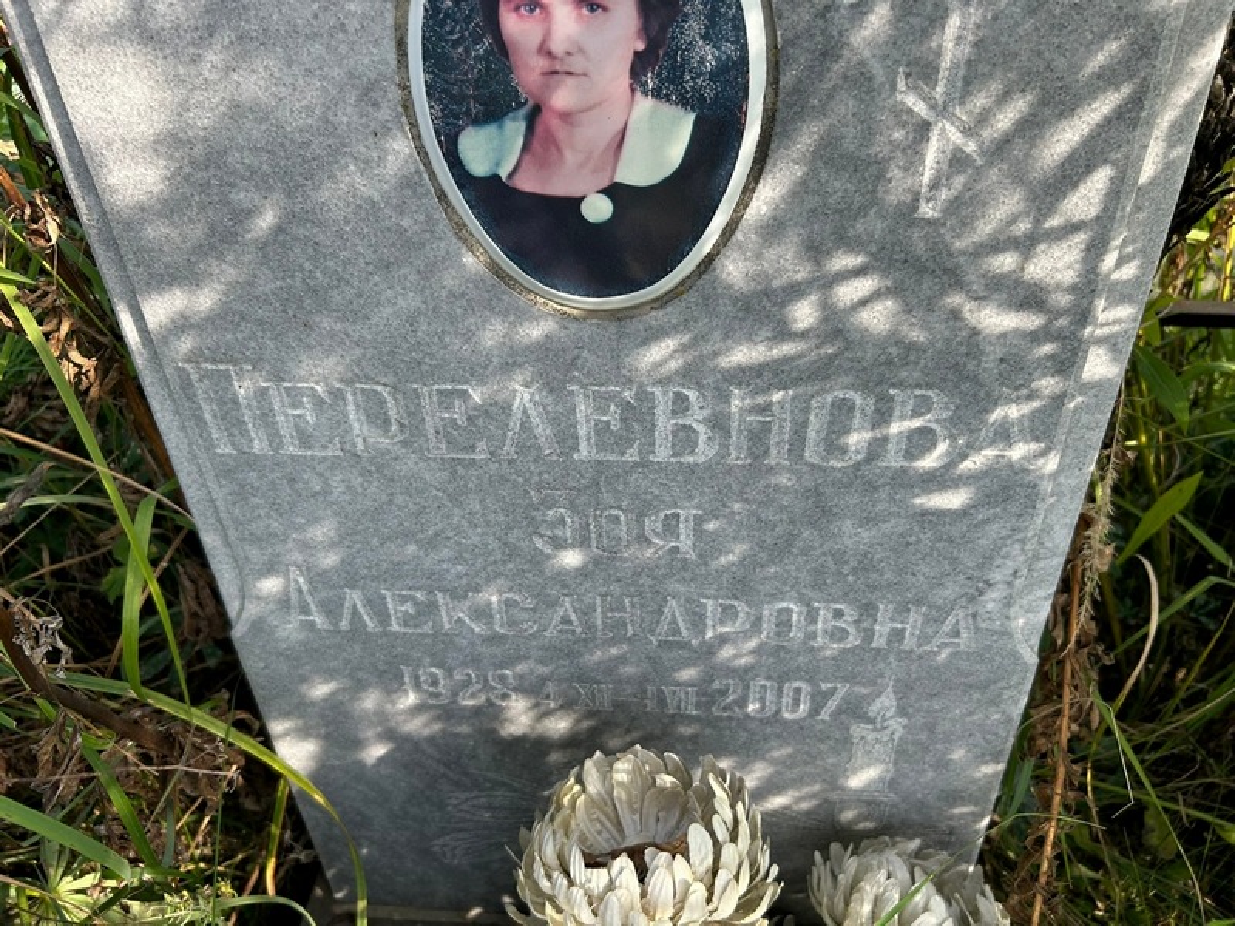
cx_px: 618
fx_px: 928
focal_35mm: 26
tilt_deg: -36.4
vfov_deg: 53.1
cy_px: 463
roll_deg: -1.8
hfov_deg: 67.3
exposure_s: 1/991
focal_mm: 5.7
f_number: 1.5
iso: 50
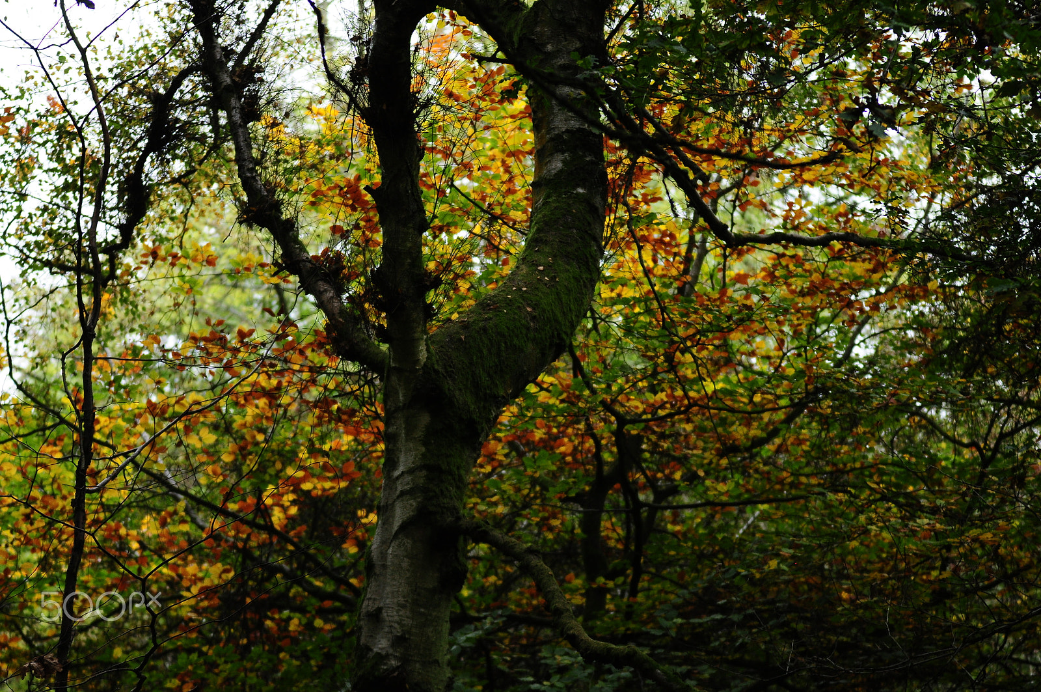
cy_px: 346
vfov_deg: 13.0
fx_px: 3033
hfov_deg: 19.5
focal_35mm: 105
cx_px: 520
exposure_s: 1/250
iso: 500
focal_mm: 70
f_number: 3.2
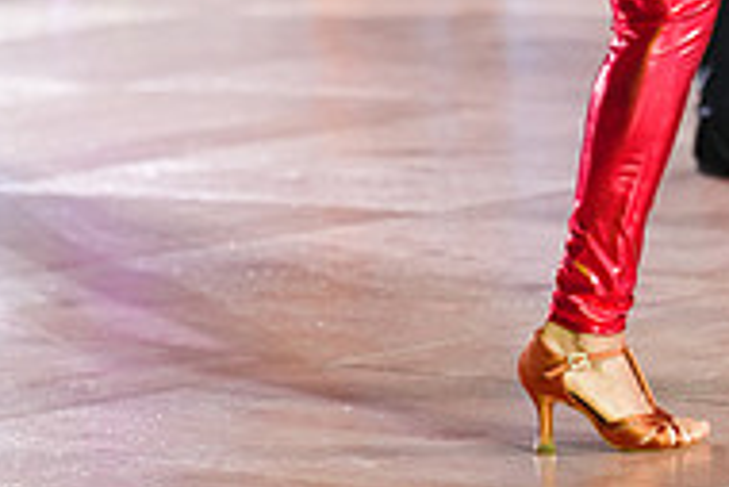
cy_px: -376
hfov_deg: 7.3
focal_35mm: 281
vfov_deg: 4.8
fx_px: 5694
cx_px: 696
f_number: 2.8
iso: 2000
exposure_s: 1/500
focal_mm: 92
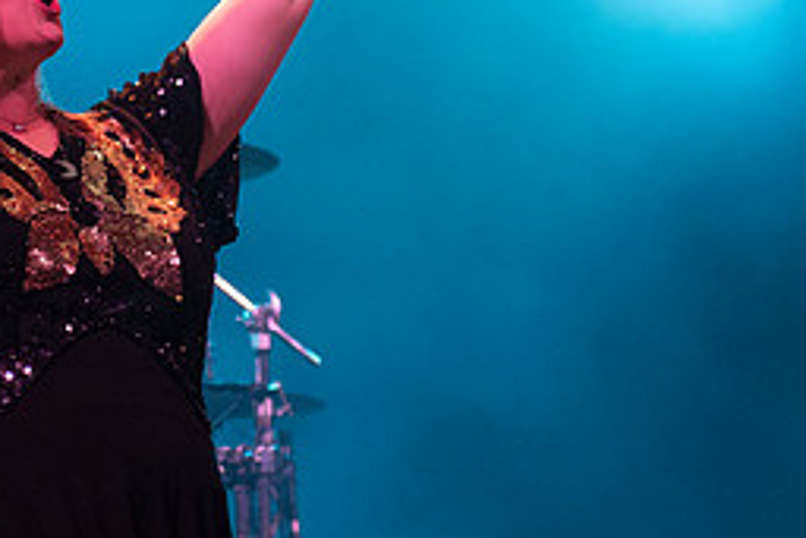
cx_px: 116
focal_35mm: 219
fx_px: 4906
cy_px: 41
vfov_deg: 6.3
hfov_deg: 9.4
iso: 2000
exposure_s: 1/640
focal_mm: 70
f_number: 3.5
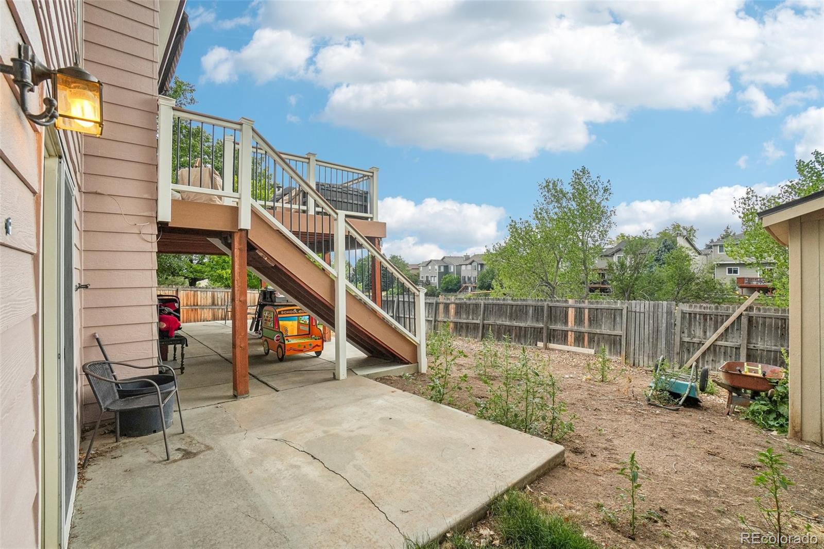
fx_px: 343
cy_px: 274
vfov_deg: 77.3
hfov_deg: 100.4
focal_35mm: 15
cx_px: 412
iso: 400
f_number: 8
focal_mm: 10
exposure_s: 1/200
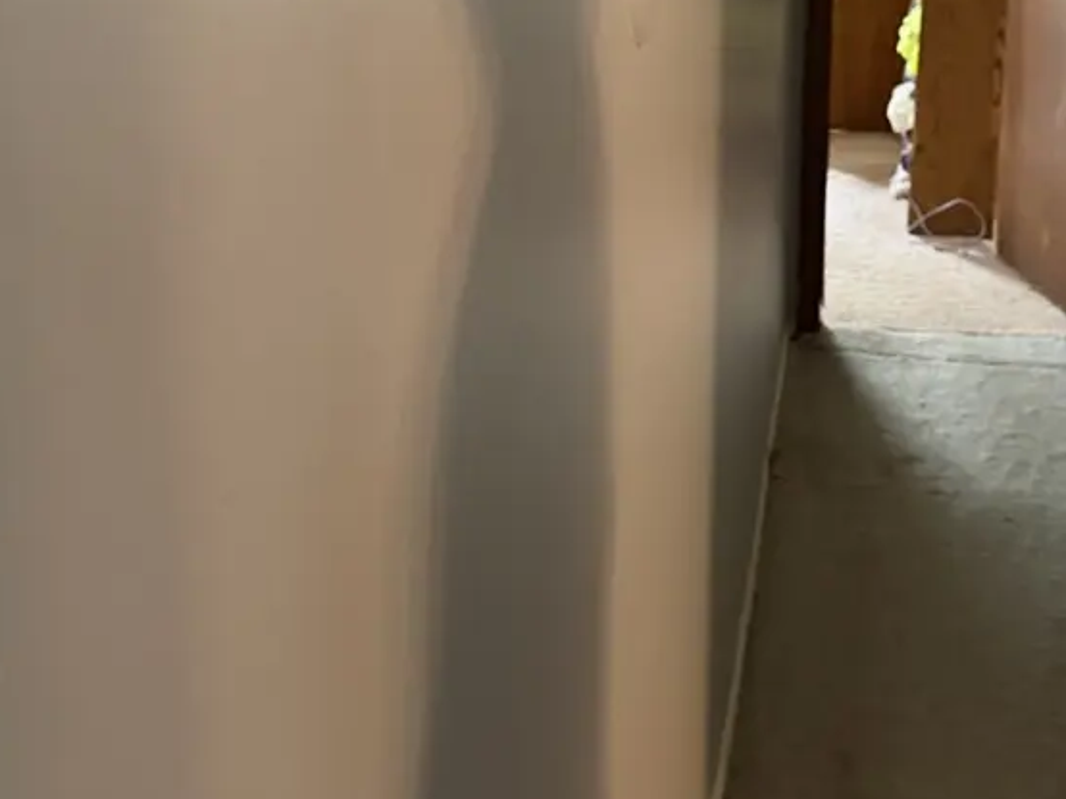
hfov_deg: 36.0
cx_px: 804
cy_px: 146
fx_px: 1601
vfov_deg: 27.4
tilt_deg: -11.3
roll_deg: -1.4
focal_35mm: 52
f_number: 1.78
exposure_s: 1/40
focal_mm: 6.76
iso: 800
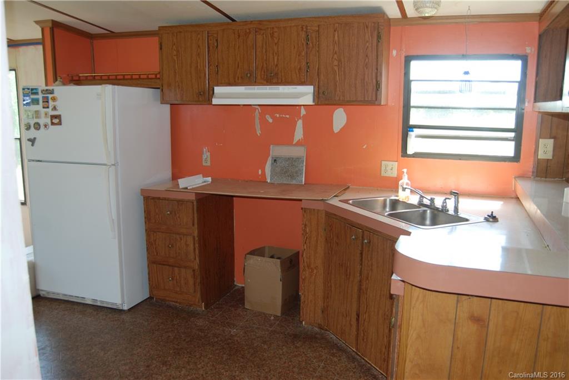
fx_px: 474
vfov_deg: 43.7
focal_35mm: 30
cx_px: 284
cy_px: 190
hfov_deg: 61.9
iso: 200
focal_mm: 20
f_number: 3.8
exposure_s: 1/60
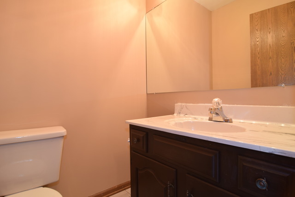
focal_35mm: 18
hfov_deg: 90.0
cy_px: 98
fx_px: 148
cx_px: 148
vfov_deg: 67.4
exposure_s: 1/3
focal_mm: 12
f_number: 8
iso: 200
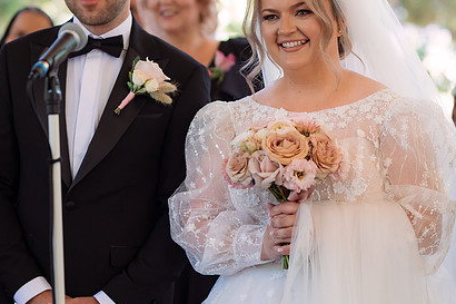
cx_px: 247
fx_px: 1570
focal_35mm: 124
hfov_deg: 16.5
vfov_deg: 11.0
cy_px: 102
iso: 1250
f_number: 2.8
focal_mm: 85
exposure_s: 1/400
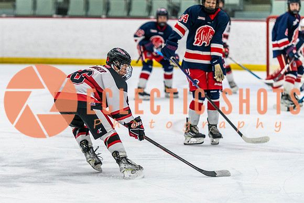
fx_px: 1685
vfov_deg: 6.9
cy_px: 102
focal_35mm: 199
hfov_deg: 10.3
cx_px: 108
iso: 1800
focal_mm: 155
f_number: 2.8
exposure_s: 1/640
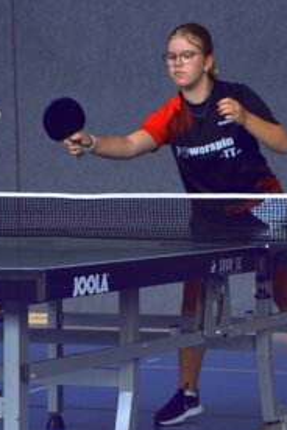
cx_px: 160
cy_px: 235
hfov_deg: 9.0
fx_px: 1818
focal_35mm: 152
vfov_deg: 13.5
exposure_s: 1/1250
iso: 3200
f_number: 5.6
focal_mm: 70
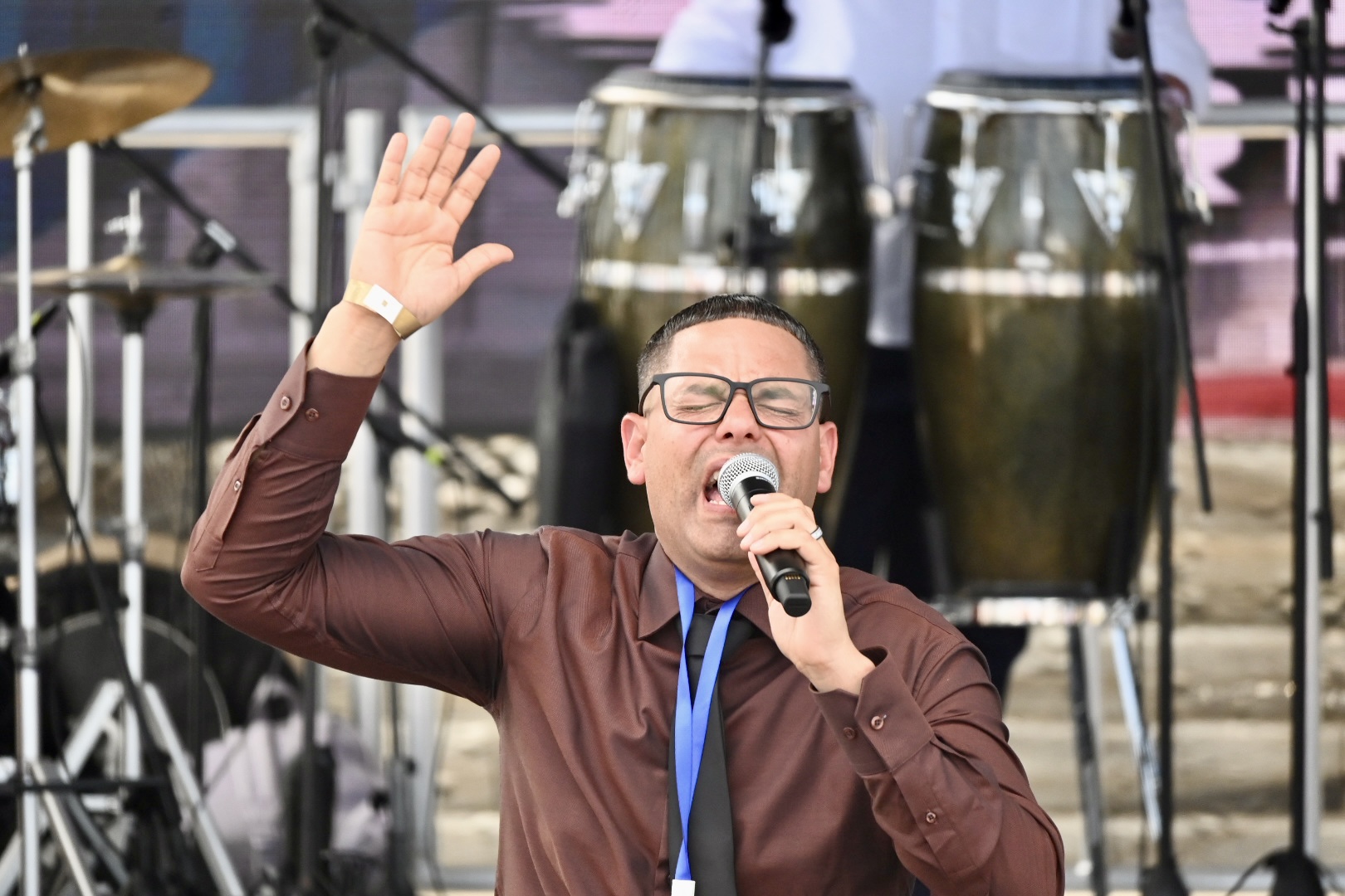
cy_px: 448
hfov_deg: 5.5
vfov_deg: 3.7
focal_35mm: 375
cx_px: 672
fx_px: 14009
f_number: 6.3
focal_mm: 250
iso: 1250
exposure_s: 1/800
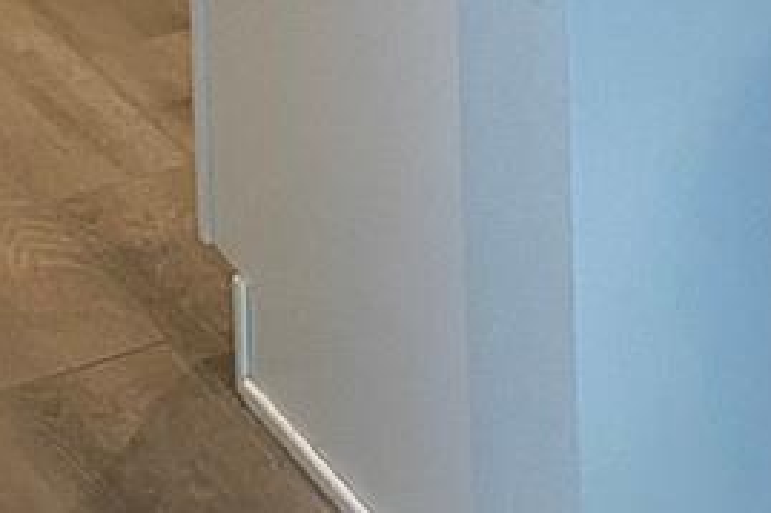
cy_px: -768
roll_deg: -0.2
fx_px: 3446
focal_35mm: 161
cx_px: 1043
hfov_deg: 12.3
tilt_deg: -10.8
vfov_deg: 7.8
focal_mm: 4.25
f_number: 1.8
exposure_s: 1/60
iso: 100
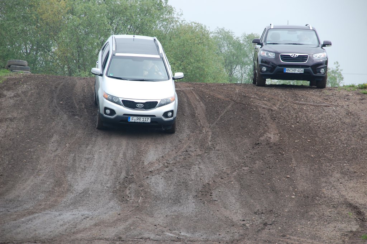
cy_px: 122
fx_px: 1910
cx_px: 184
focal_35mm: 188
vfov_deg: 7.3
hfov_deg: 11.0
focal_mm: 125
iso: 280
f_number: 6
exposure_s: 1/500
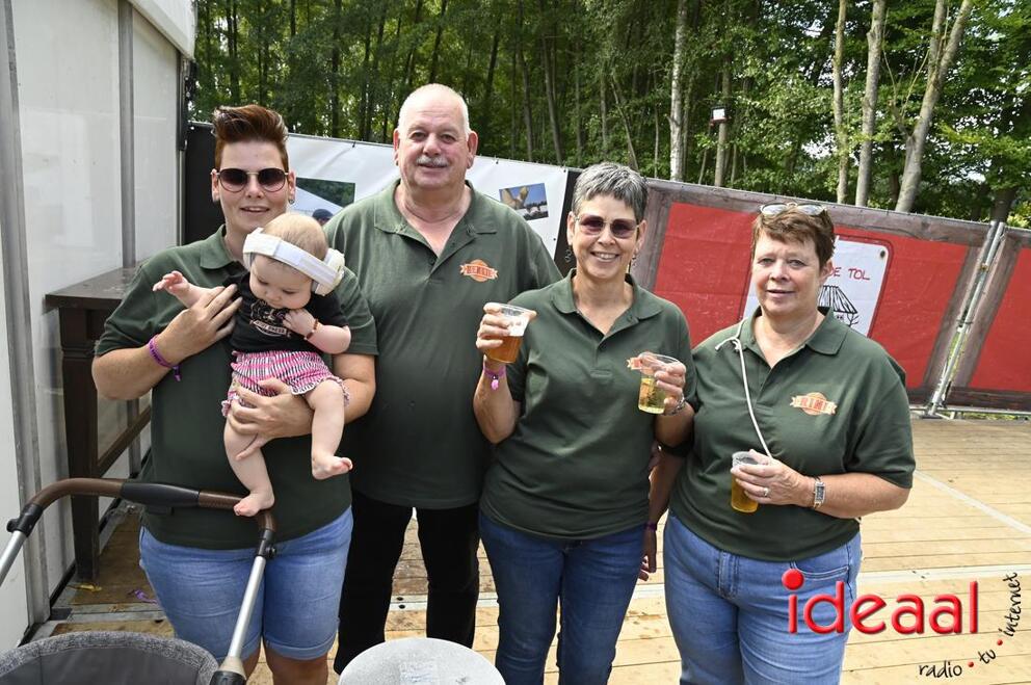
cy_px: 342
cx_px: 516
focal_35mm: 24
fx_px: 687
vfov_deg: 53.0
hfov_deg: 73.8
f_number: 9
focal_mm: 24
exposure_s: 1/250
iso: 1000
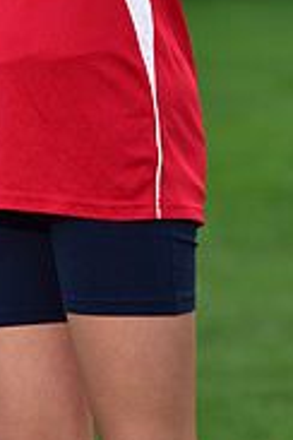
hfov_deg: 3.0
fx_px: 5603
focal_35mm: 459
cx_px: 119
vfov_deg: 4.5
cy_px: -176
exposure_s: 1/320
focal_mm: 145
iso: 400
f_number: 4.5
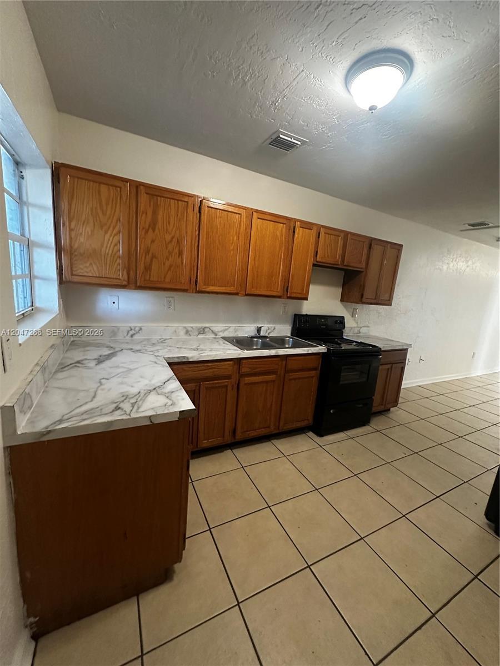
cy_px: 333
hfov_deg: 85.7
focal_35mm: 14
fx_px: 270
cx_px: 250
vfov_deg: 102.1
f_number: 2.2
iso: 800
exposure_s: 1/60
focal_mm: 2.22
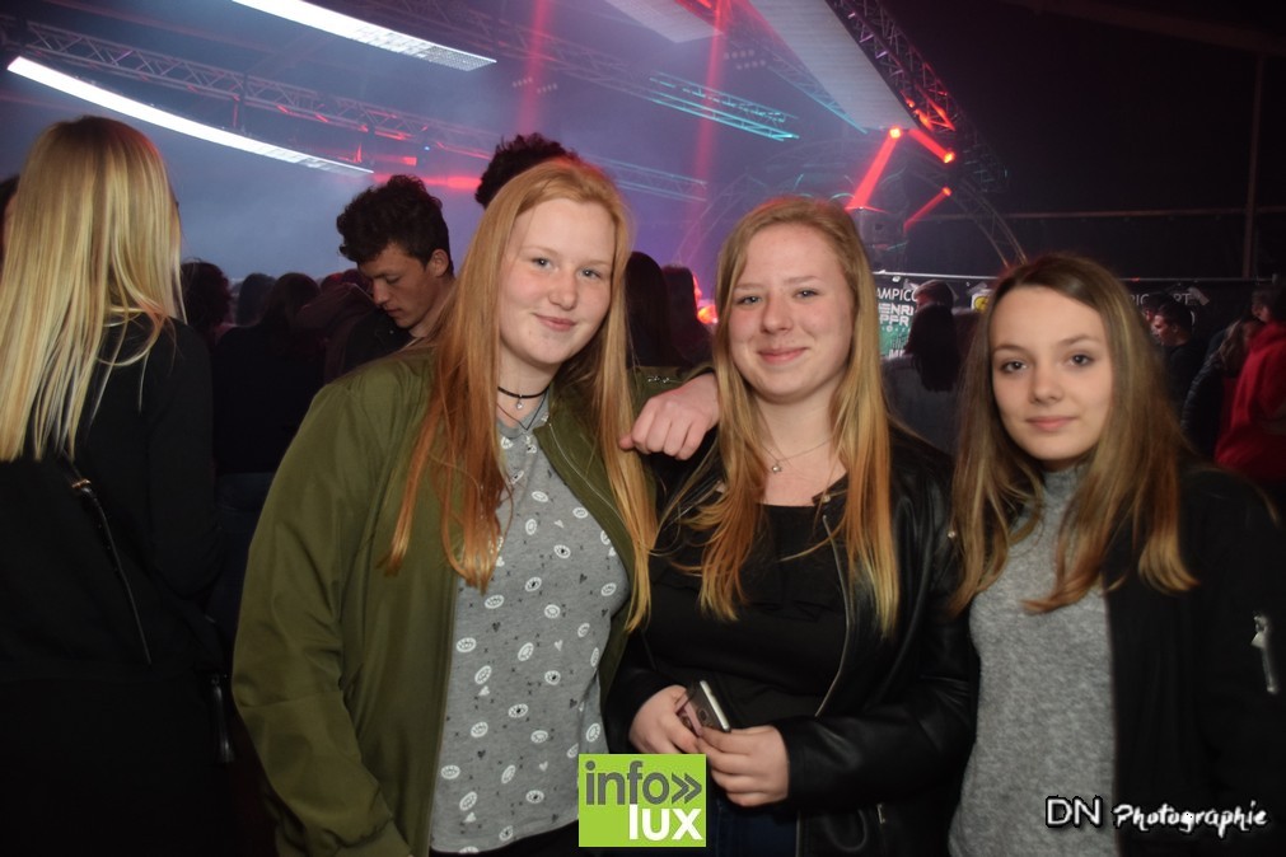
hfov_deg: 53.1
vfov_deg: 36.9
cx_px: 643
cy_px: 428
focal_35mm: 36
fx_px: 1286
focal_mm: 24
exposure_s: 1/30
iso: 1600
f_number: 4
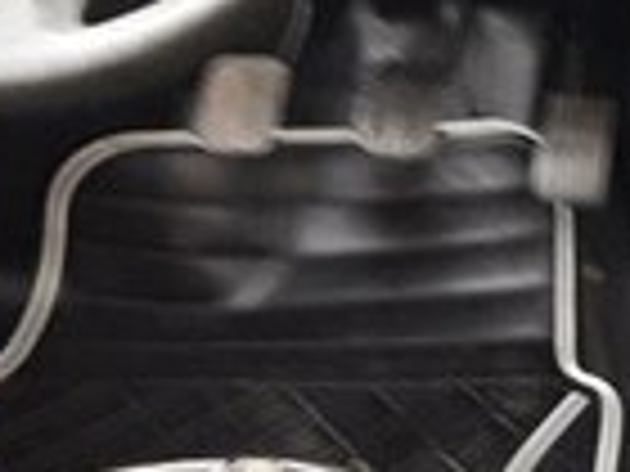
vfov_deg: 10.9
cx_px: 846
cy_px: -205
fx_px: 2402
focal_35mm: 132
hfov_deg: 14.3
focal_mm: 3.7
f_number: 1.9
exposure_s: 1/17
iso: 250
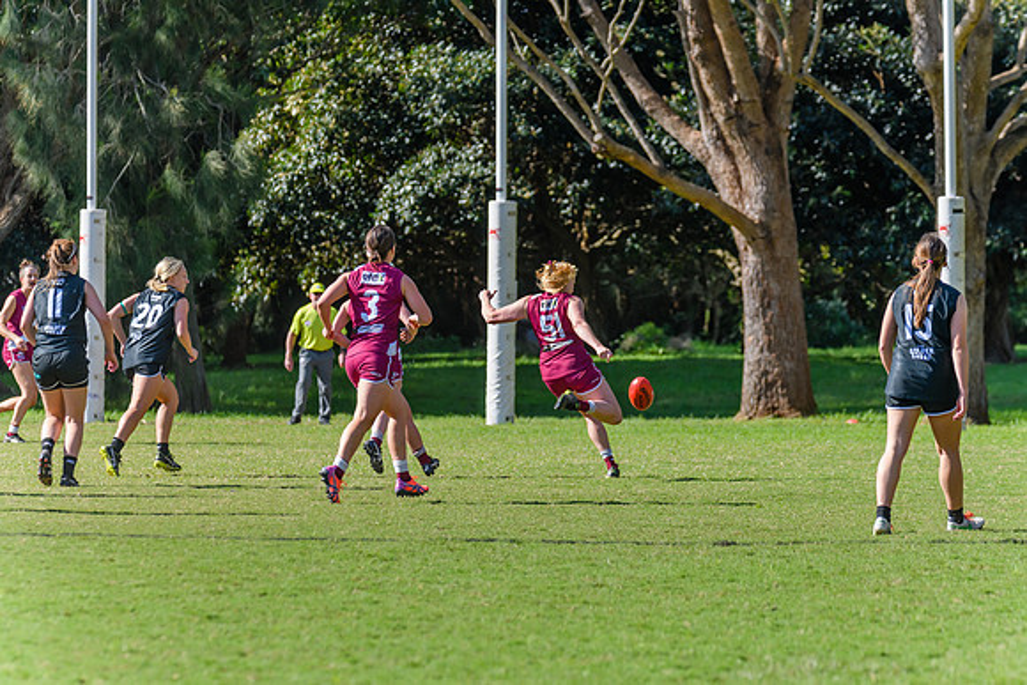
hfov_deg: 7.8
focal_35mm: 263
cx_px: 538
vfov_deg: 5.2
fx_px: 7493
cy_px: 333
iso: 800
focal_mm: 250
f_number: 7.1
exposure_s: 1/1250
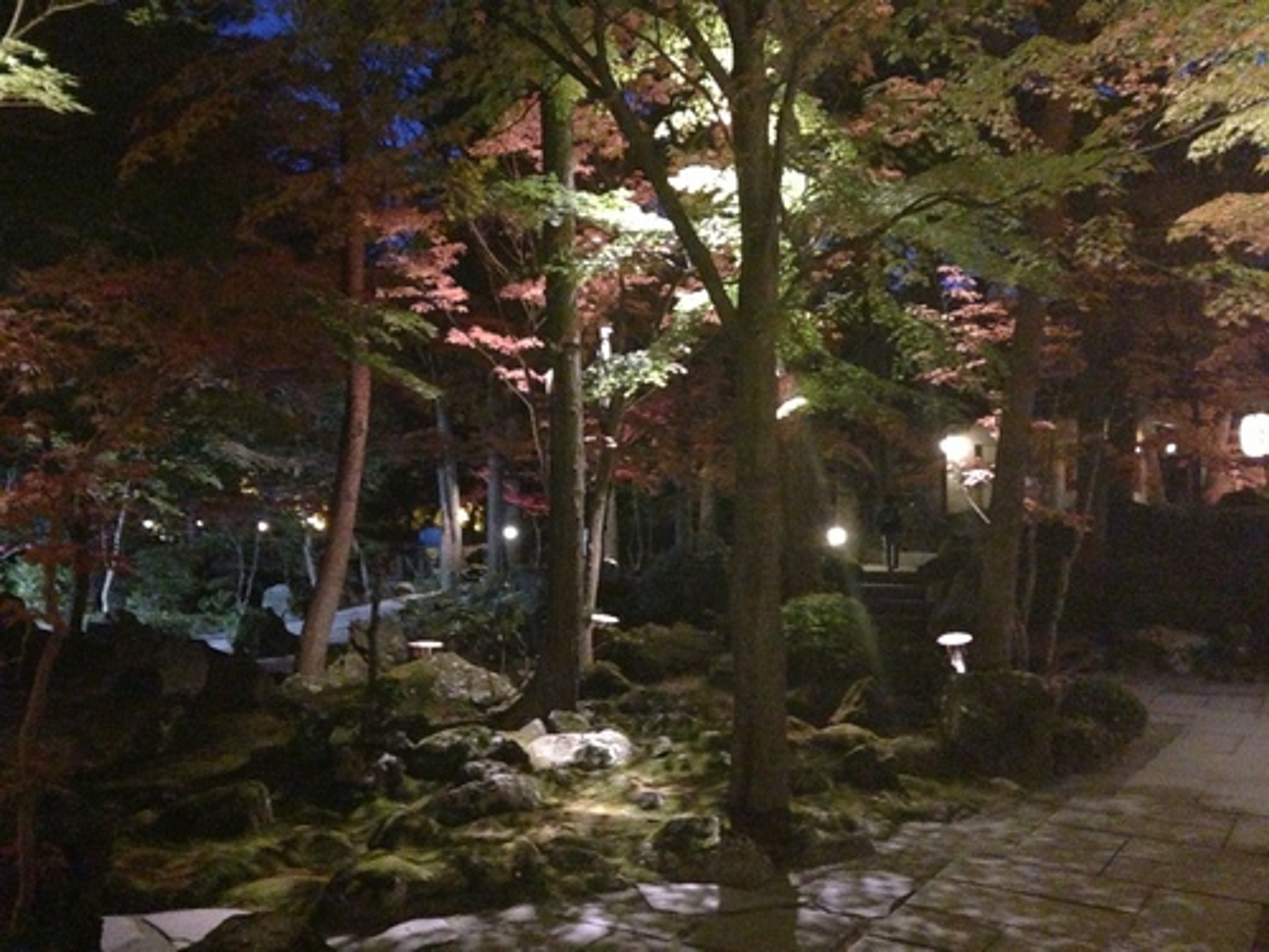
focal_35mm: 33
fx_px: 1210
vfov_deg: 42.9
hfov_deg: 55.4
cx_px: 634
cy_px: 476
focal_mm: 4.13
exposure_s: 1/15
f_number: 2.4
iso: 1600
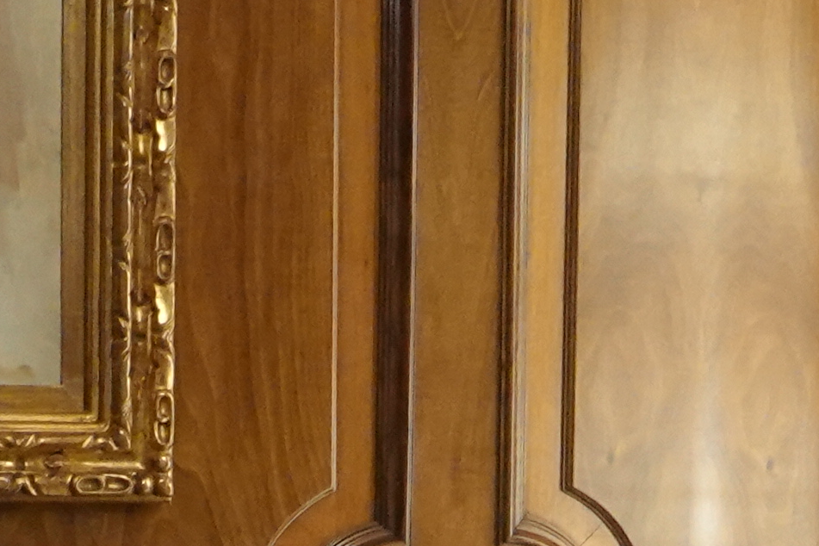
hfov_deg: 8.7
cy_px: 1405
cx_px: 566
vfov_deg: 5.6
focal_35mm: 236
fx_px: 5369
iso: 1250
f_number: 4
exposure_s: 1/100
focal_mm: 15.28
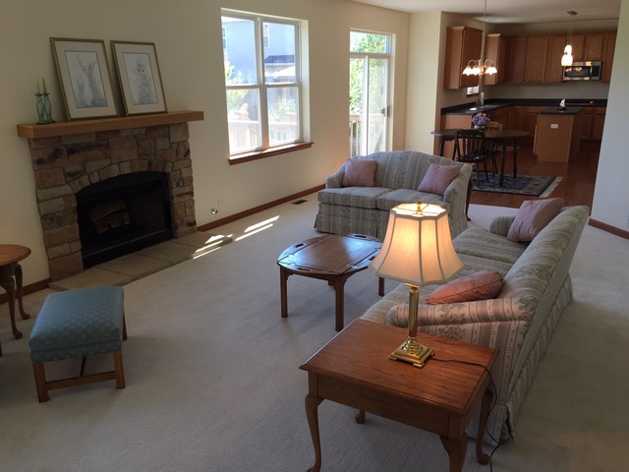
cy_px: 236
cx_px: 314
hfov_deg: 61.7
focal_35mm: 29
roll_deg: +0.0
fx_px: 527
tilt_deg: -18.2
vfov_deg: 48.2
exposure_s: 1/120
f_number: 2.2
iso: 40
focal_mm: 4.15
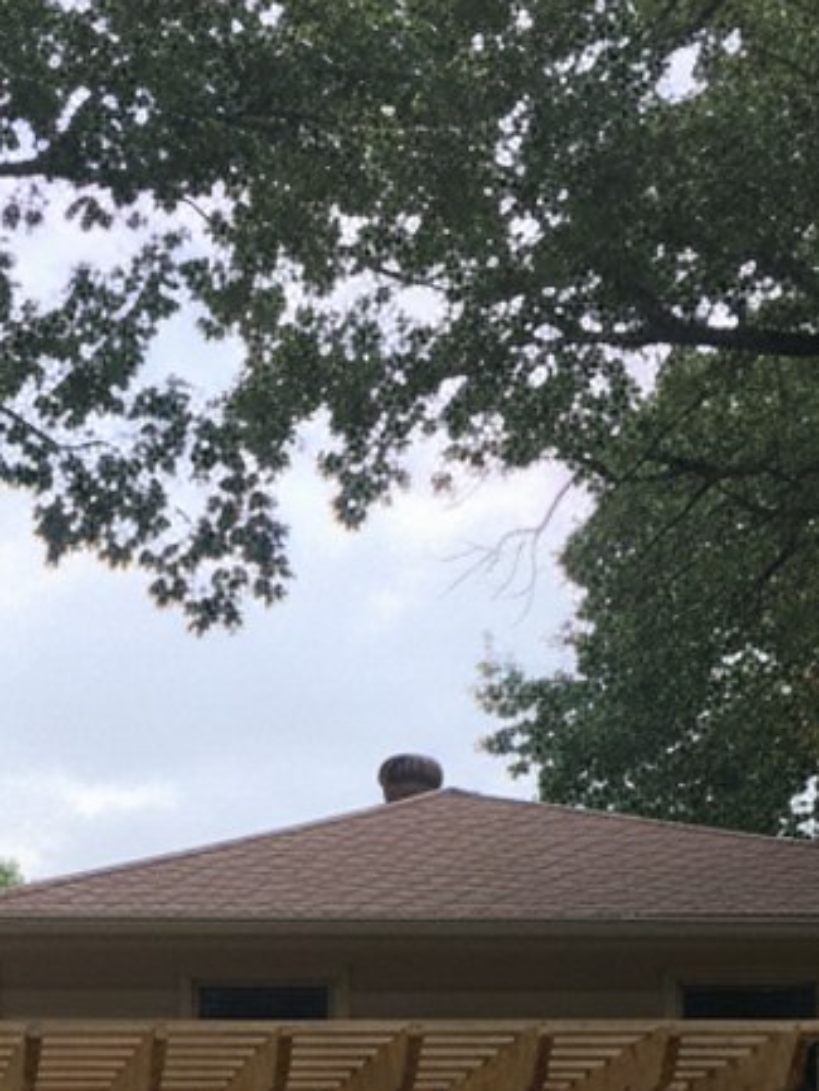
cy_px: 1308
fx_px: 2270
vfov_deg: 24.5
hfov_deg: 18.9
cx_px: -247
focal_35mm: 72
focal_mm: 5.7
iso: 1473
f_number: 1.5
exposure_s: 1/966
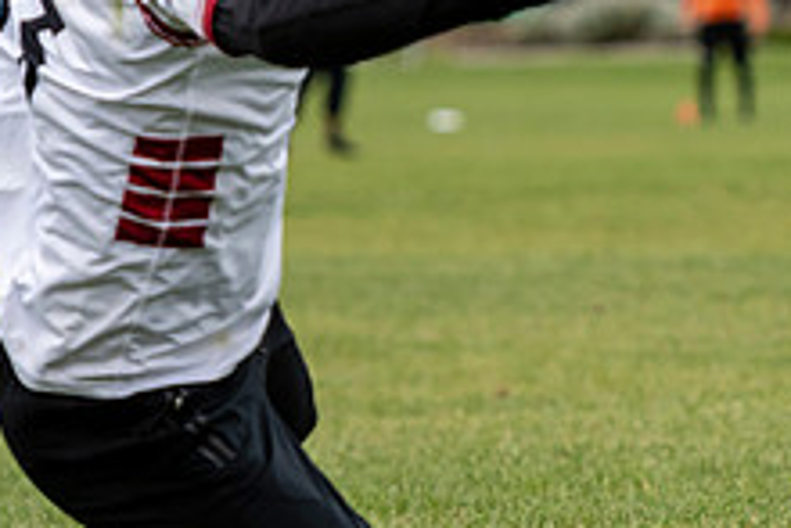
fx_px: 15632
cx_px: 1144
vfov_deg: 1.9
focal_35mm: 711
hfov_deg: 2.9
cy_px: 62
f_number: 4
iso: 280
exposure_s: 1/1250
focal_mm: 140
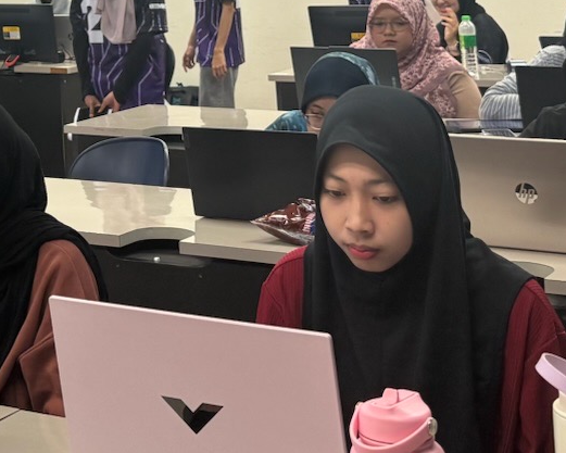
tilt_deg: +3.6
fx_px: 1541
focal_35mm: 92
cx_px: -54
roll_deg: +2.5
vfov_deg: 15.6
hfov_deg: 19.9
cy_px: -189
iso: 125
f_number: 1.78
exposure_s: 1/100
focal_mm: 6.76
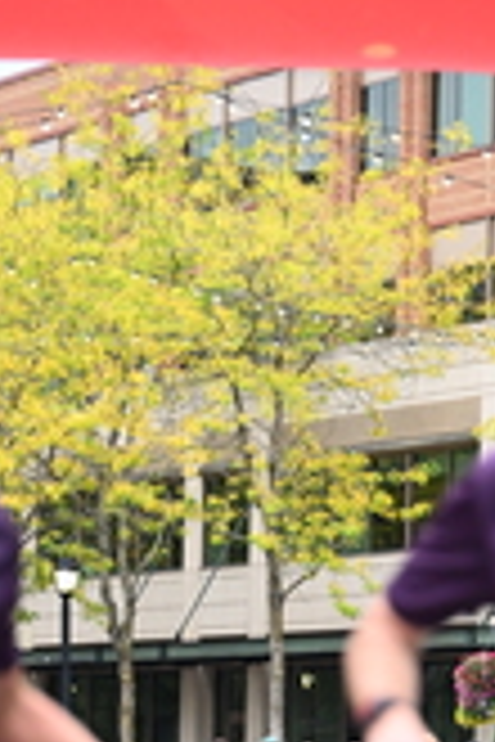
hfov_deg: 5.9
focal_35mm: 234
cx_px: 209
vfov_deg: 8.7
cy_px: 827
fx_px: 4826
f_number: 2.8
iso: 1250
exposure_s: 1/1250
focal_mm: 70
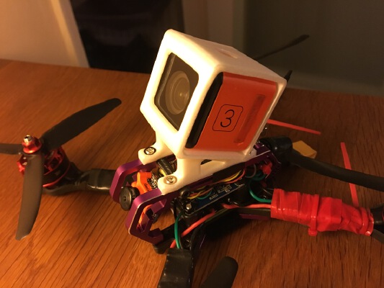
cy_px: 144
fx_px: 322
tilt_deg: -40.1
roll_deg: +6.6
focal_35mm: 29
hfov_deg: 61.6
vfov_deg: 48.2
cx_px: 192
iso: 200
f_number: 2.2
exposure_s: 1/20
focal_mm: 4.15
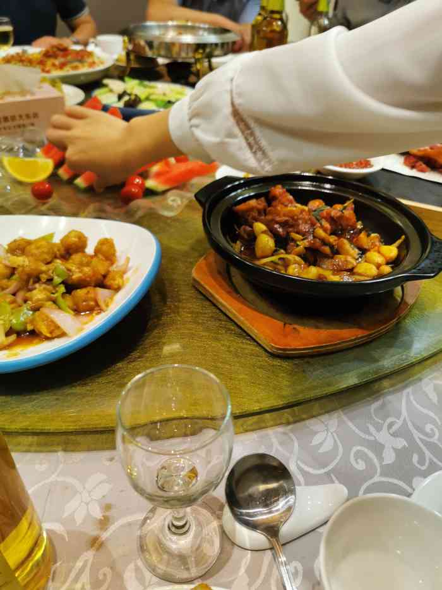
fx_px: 460
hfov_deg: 51.4
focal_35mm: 27
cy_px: 295
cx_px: 221
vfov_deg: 65.3
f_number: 1.6
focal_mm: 5.56
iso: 125
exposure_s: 1/50
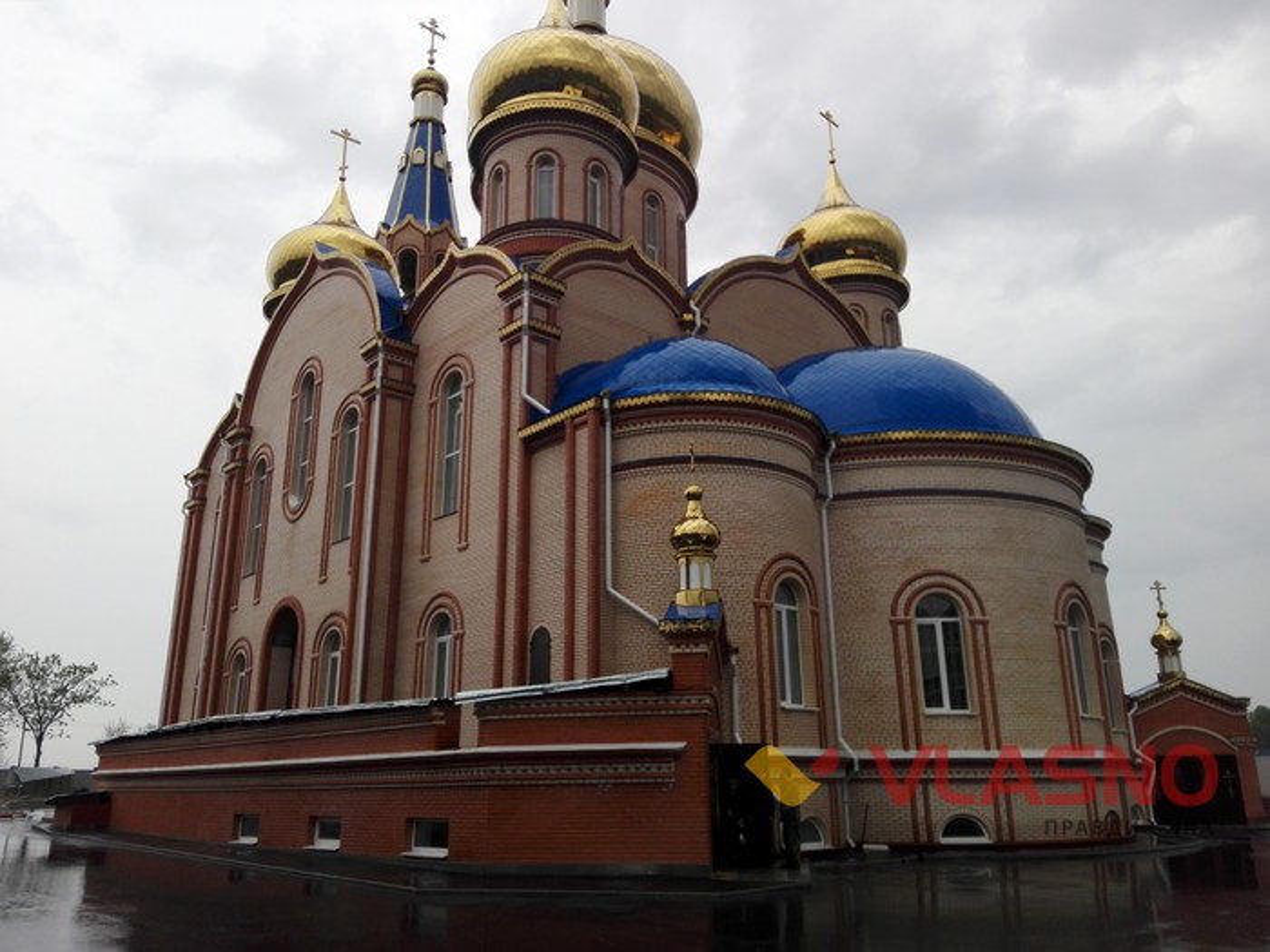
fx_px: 991
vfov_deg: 51.4
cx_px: 635
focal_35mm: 27
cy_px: 476
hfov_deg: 65.3
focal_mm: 3.68
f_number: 2
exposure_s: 1/319
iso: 100
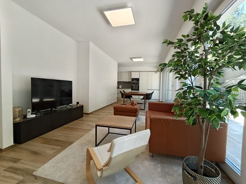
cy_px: 92
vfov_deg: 81.7
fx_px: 107
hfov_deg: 98.2
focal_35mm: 15
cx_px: 123
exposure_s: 1/100
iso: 100
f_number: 2.2
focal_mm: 1.65
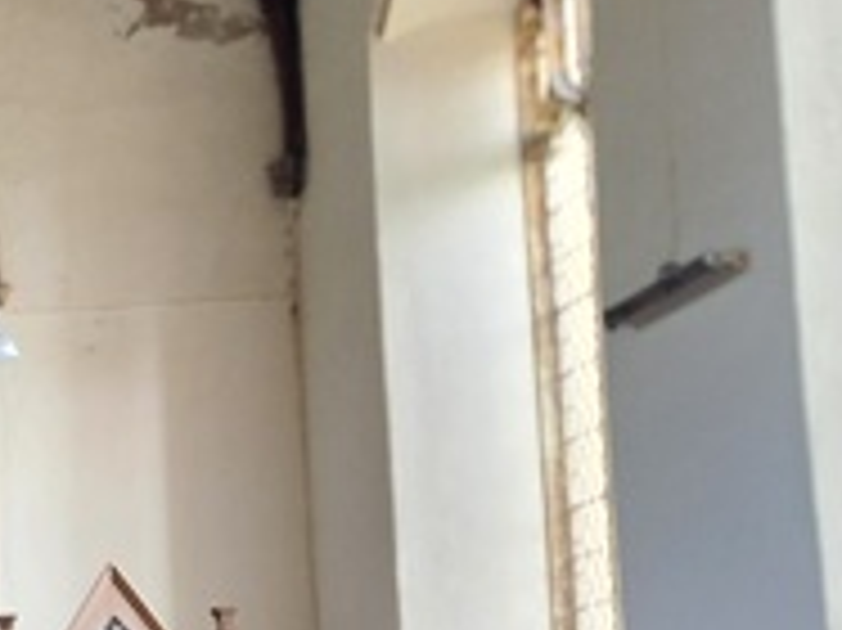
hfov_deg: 18.6
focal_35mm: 86
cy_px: 677
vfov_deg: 16.7
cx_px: -599
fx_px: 2091
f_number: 1.8
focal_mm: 5.4
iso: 200
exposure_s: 1/120
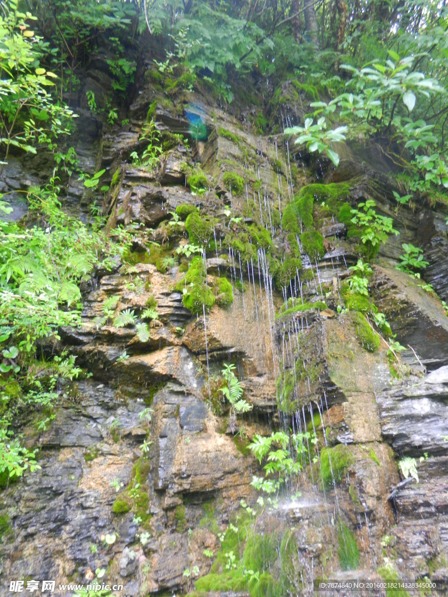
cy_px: 298
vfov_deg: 61.7
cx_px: 224
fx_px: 500
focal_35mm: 29
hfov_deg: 48.2
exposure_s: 1/30
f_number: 3.6
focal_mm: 5.1
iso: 220
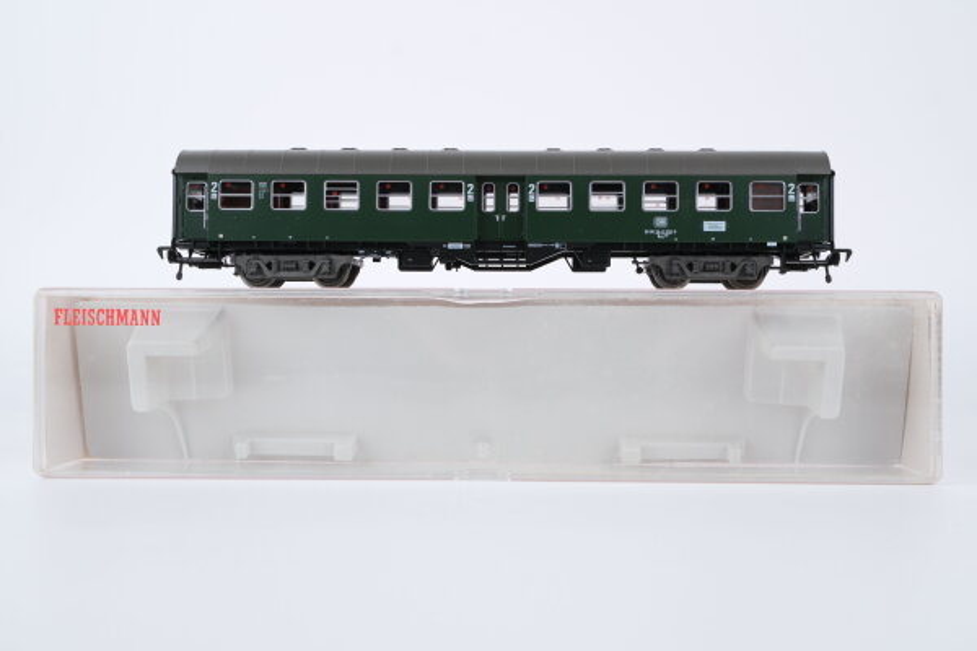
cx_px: 488
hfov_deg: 43.6
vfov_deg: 29.9
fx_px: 1221
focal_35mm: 45
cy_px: 326
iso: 500
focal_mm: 30
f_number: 10
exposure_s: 1/125
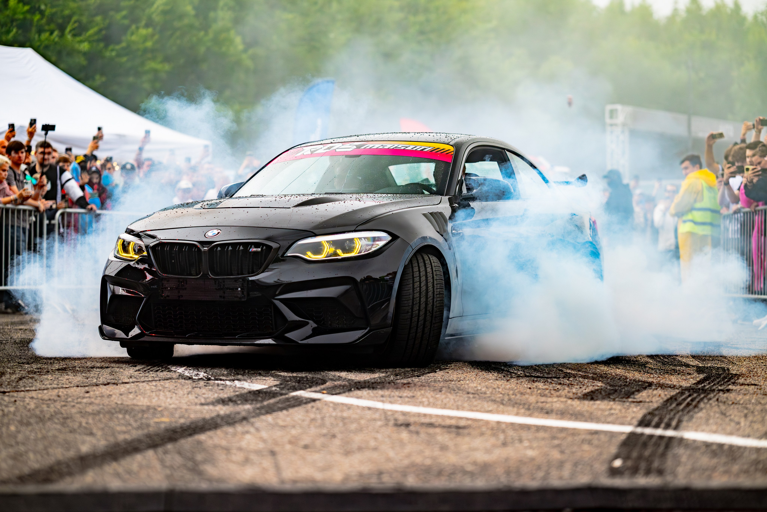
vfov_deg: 16.1
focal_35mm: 85
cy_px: 256
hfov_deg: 23.9
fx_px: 1812
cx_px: 384
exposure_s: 1/640
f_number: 2.2
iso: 800
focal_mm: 85
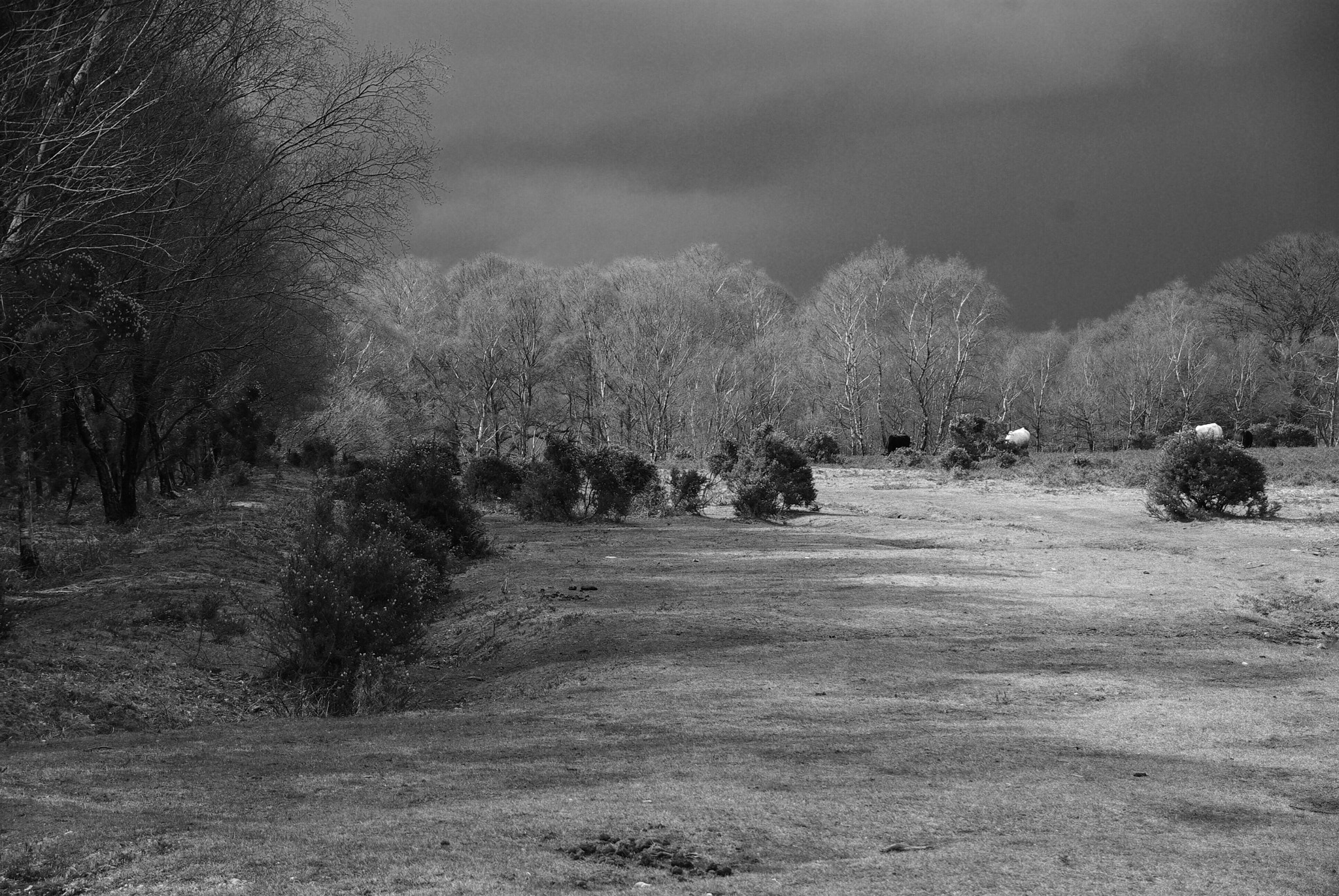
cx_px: 670
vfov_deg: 14.1
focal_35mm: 98
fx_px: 3631
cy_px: 448
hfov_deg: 20.9
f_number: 6.7
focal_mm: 65
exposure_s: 1/180
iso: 100
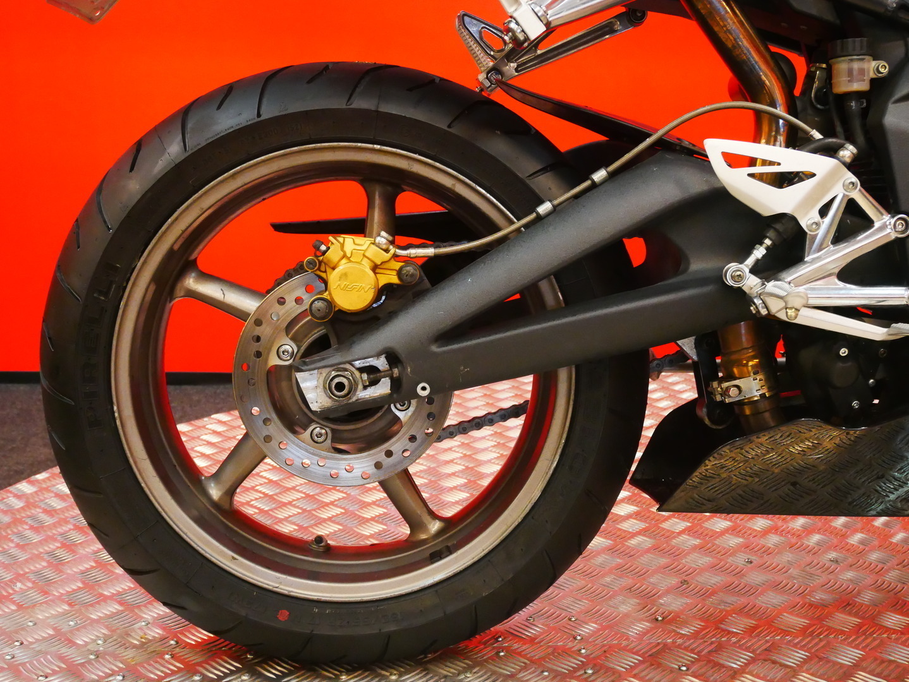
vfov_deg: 34.4
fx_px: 1103
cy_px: 341
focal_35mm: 42
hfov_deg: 44.8
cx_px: 454
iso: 3200
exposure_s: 1/125
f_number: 4.7
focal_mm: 21
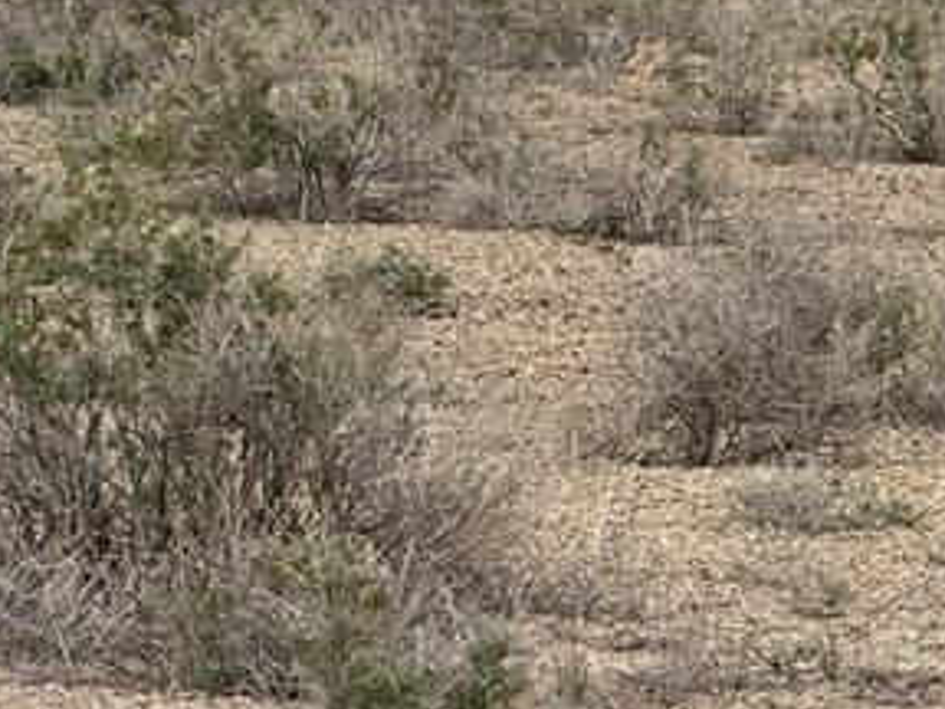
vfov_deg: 3.5
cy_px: -437
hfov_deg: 4.6
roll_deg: +1.7
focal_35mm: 427
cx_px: 876
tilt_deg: -0.1
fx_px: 11657
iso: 64
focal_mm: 15.66
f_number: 2.8
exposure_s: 1/1451
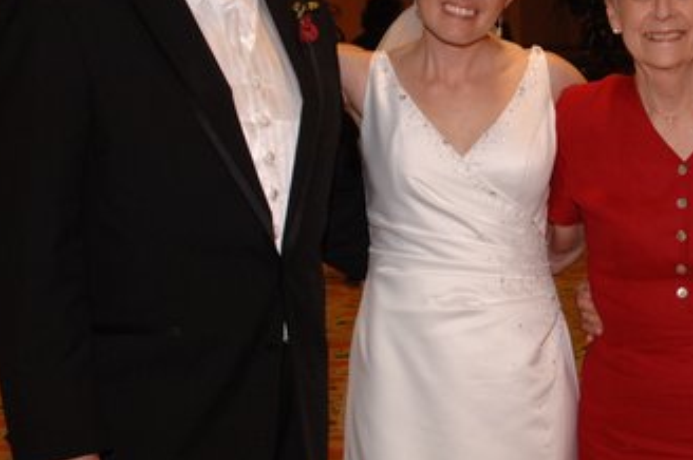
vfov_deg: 16.6
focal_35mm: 82
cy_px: 153
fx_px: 1577
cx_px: 505
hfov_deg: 24.6
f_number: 5.6
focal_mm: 28
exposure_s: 1/25
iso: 400
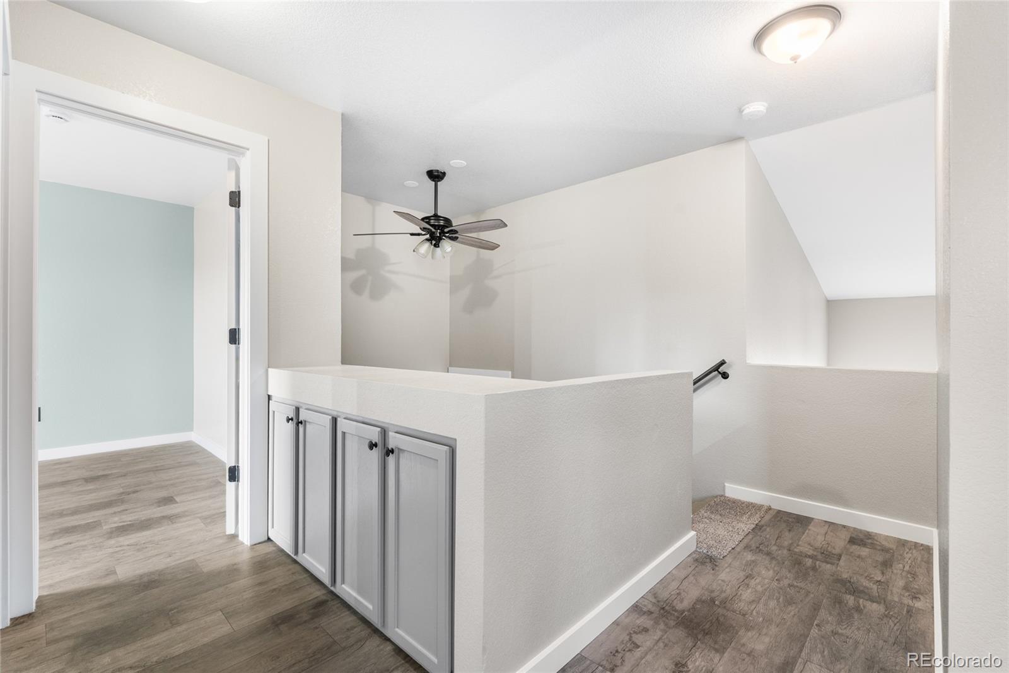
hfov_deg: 96.7
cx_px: 504
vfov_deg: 73.7
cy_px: 336
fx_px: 448
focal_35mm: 16
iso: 500
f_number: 8
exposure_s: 1/4
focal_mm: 16
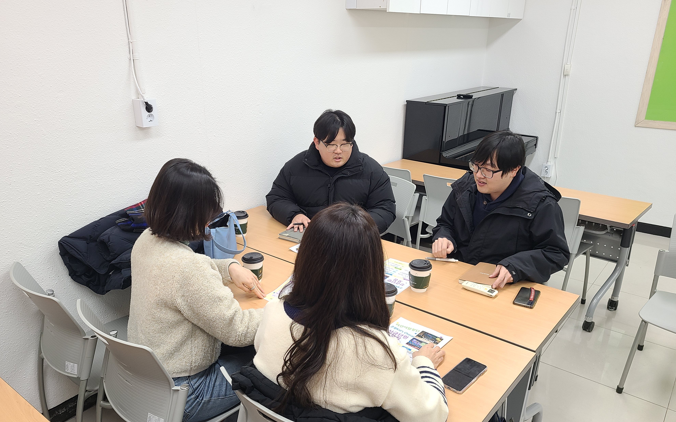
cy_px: 240
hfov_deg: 66.5
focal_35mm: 28
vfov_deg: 44.4
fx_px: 516
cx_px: 338
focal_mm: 5.4
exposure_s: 1/60
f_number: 1.8
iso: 100
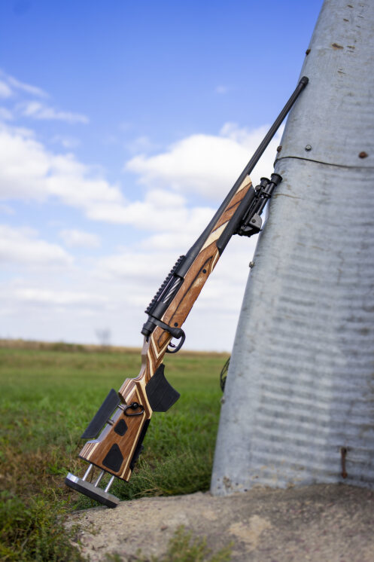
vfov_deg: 54.4
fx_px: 546
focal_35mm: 35
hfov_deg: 37.8
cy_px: 281
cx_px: 187
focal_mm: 35
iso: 125
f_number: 2.5
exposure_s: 1/1600
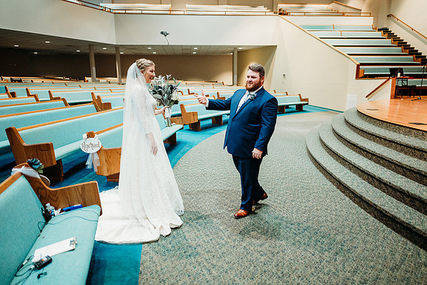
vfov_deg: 53.2
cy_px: 142
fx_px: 285
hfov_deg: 73.7
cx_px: 214
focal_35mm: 24
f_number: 1.8
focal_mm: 24
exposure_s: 1/100
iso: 2500
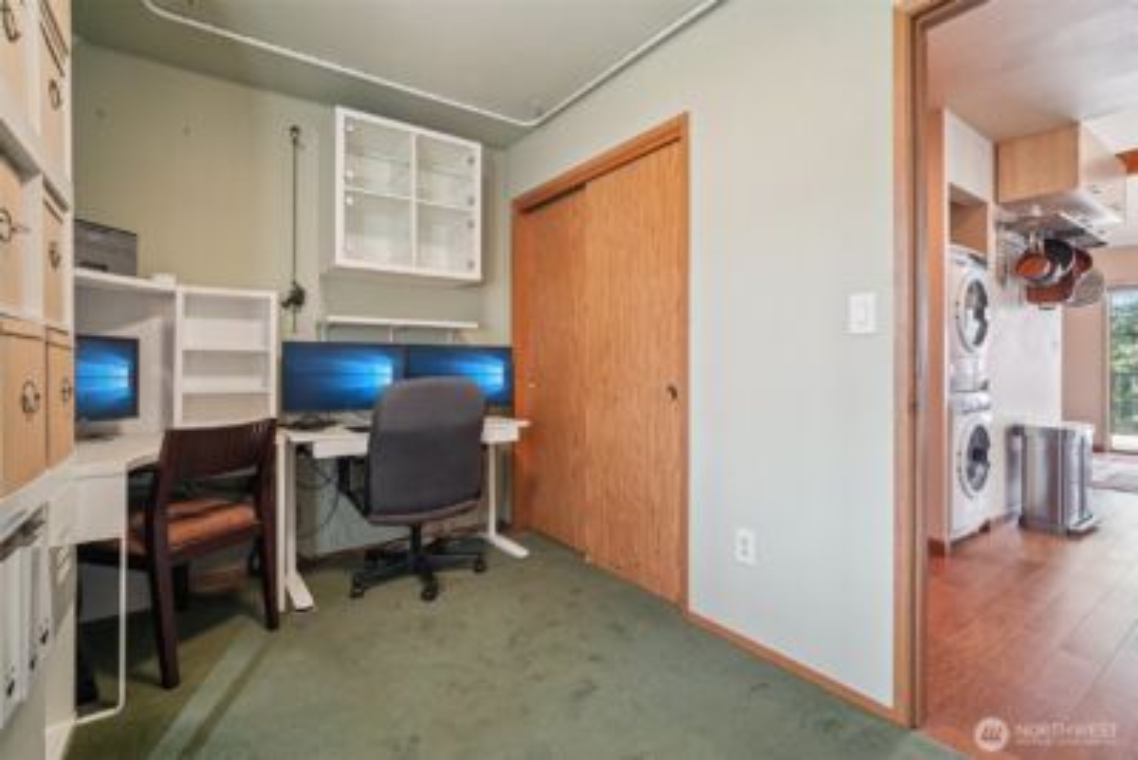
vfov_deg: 73.8
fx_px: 506
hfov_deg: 96.7
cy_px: 380
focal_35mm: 16
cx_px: 569
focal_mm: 16
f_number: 8
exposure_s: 1/10
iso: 1600
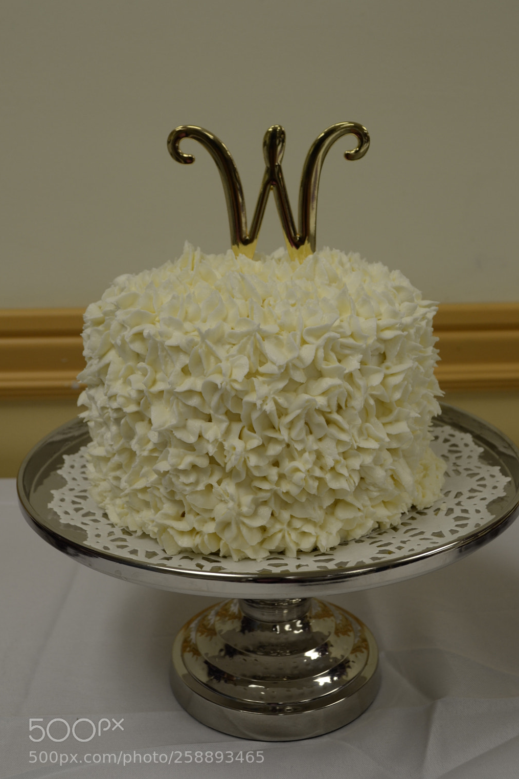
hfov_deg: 32.6
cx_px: 270
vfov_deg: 47.4
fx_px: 886
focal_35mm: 41
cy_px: 388
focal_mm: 26
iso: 100
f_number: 5.6
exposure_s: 1/25
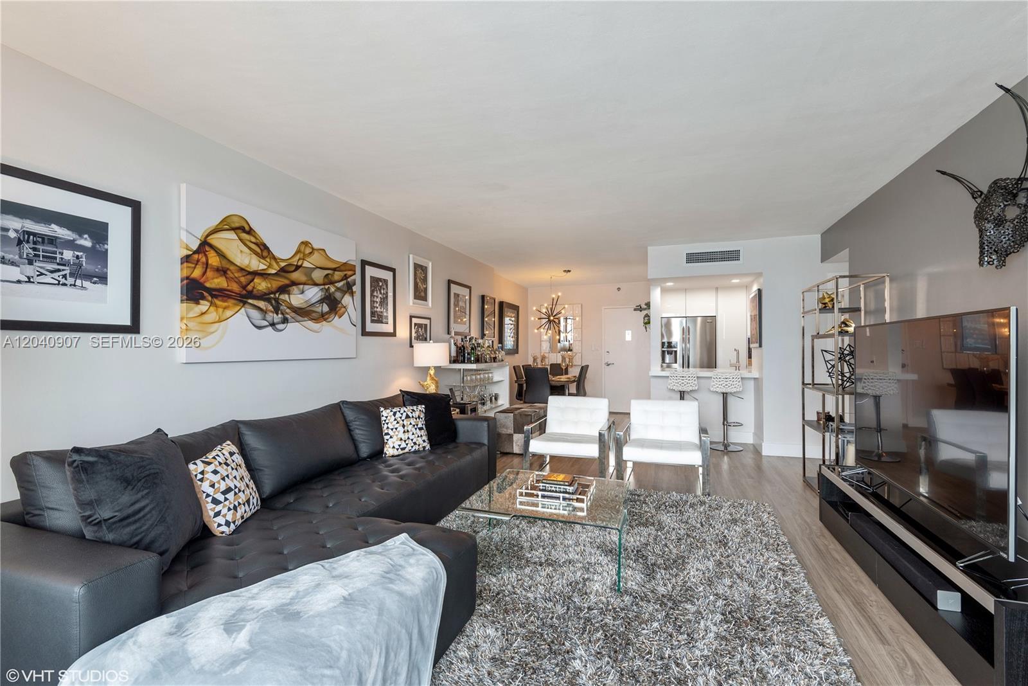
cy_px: 343
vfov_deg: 73.8
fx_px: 457
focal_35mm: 16
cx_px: 514
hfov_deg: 96.7
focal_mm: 16
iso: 250
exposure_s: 1/6
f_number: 8
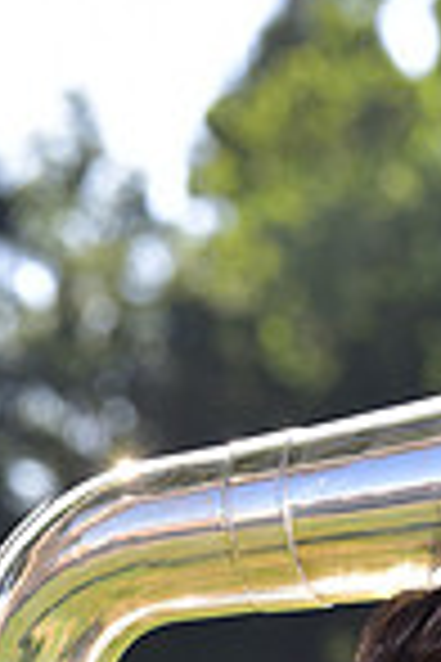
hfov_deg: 2.7
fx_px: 9407
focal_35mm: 512
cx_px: 646
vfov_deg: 4.0
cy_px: 1022
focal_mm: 130
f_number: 4.5
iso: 100
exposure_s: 1/250
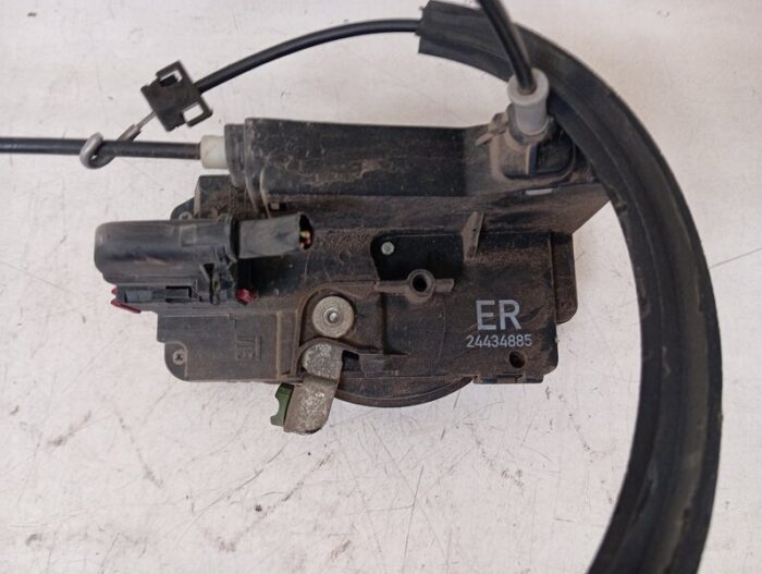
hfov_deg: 63.4
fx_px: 617
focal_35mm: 28
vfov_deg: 49.9
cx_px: 381
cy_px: 287
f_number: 1.8
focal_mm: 4.22
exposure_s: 1/33.3
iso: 289
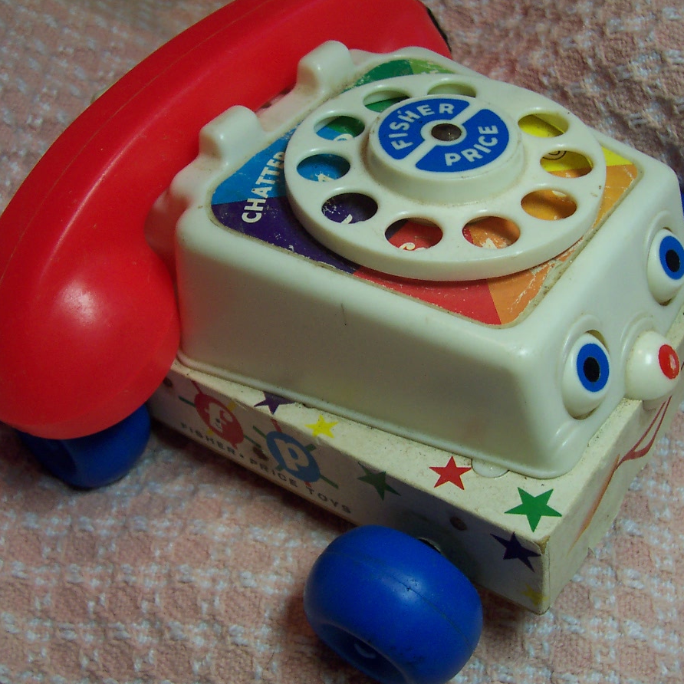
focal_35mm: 44
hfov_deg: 38.3
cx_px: 384
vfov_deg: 38.3
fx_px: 984
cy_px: 341
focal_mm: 5.6
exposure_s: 1/90
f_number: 2.8
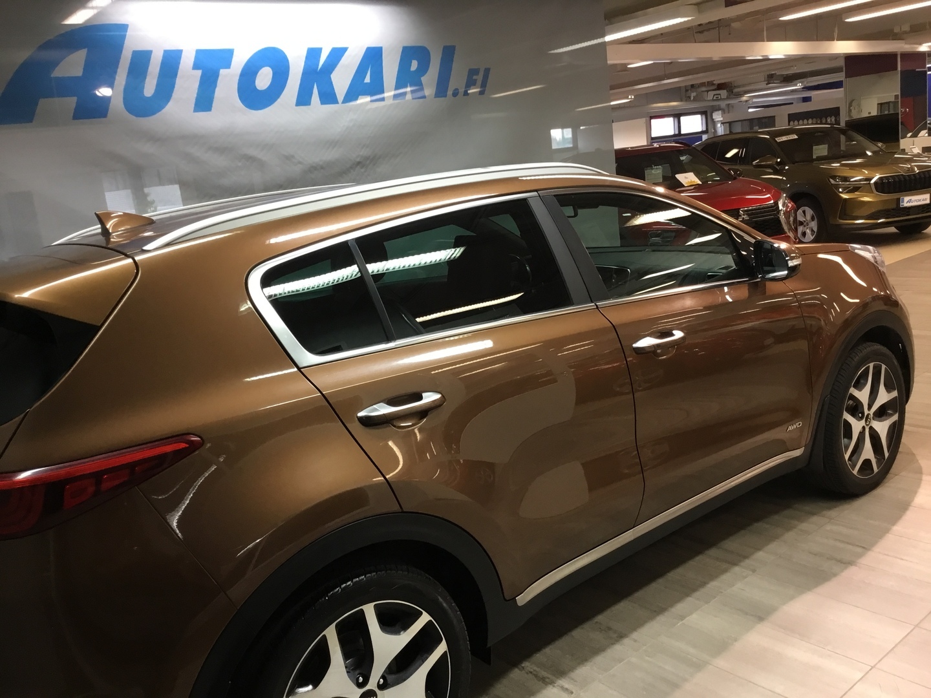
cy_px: 349
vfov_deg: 45.4
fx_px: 834
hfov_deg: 58.4
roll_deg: +8.0
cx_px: 466
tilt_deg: -12.5
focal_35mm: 31
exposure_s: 1/33
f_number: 2.4
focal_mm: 3.3
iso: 80
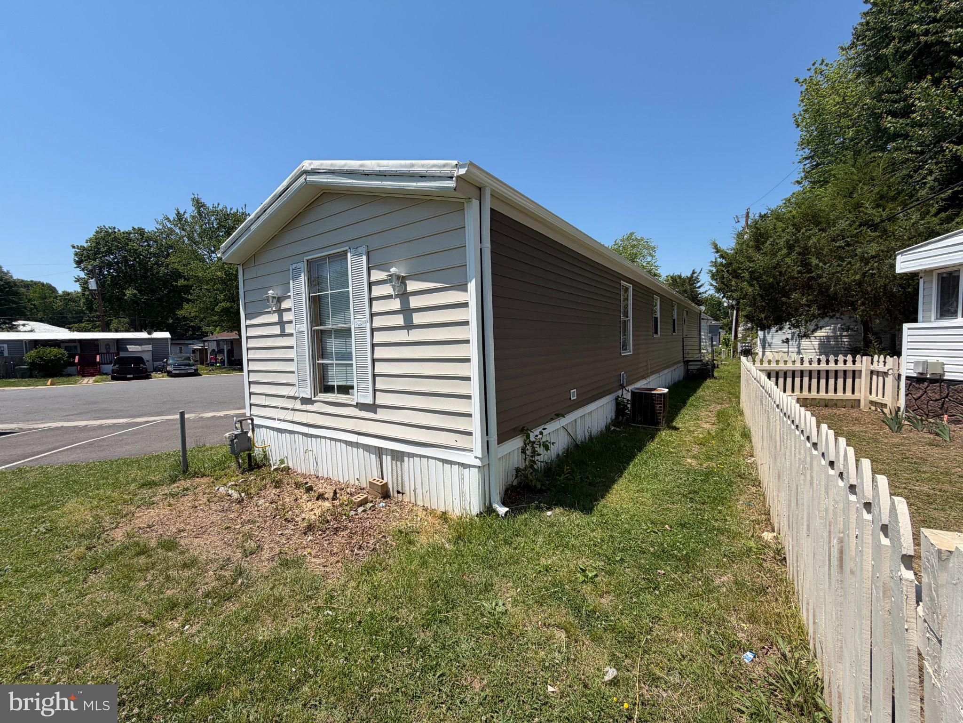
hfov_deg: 102.1
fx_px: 389
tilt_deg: -2.6
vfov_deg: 85.7
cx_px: 482
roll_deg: +2.0
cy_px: 362
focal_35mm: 14
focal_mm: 2.22
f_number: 2.2
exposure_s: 1/809
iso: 20
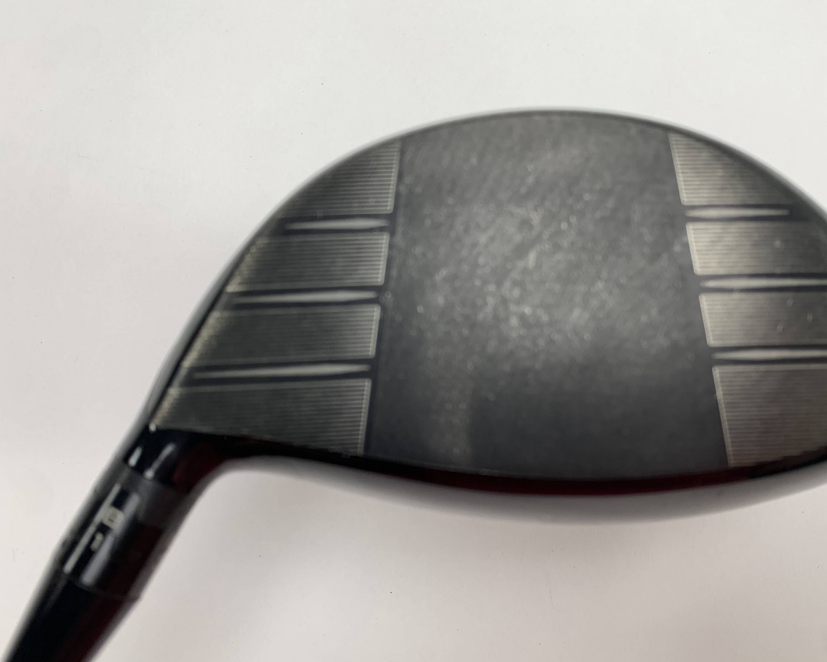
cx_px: 478
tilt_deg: -81.2
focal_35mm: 31
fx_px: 759
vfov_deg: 47.1
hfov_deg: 56.9
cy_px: 331
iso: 25
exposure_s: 1/132
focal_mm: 4.25
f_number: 1.8
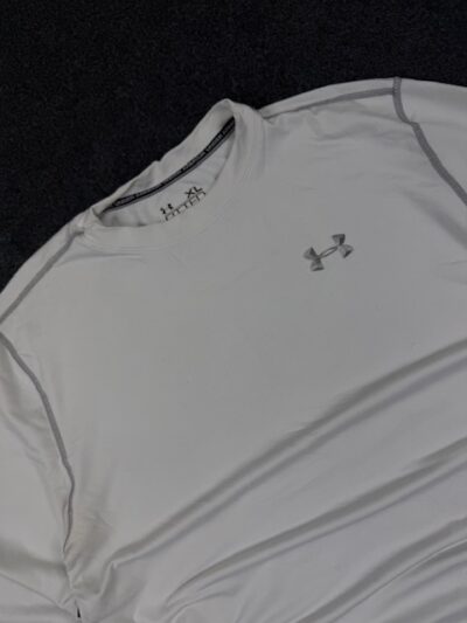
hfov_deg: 56.8
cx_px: 234
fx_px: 432
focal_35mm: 24
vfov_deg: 71.6
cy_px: 312
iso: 80
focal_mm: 6.76
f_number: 1.78
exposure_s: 1/494
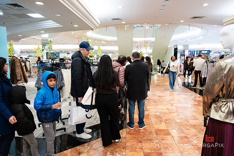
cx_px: 117
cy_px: 78
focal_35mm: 25
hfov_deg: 72.3
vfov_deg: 52.0
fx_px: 160
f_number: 3.2
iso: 1000
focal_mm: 24
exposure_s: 1/125
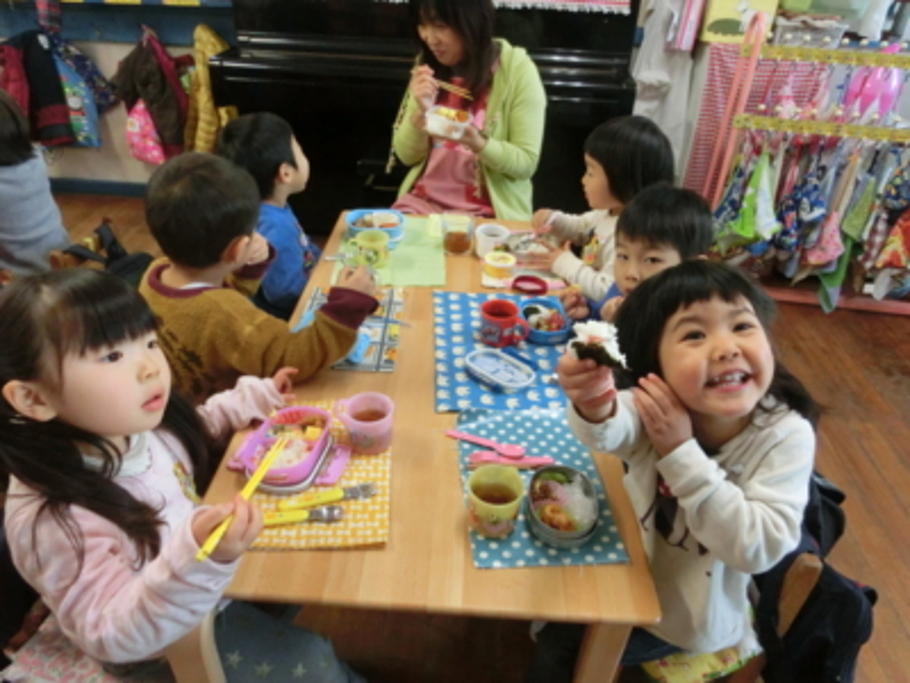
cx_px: 455
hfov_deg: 71.6
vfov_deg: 56.8
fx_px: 631
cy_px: 342
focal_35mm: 24
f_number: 3
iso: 640
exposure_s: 1/125
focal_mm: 4.24
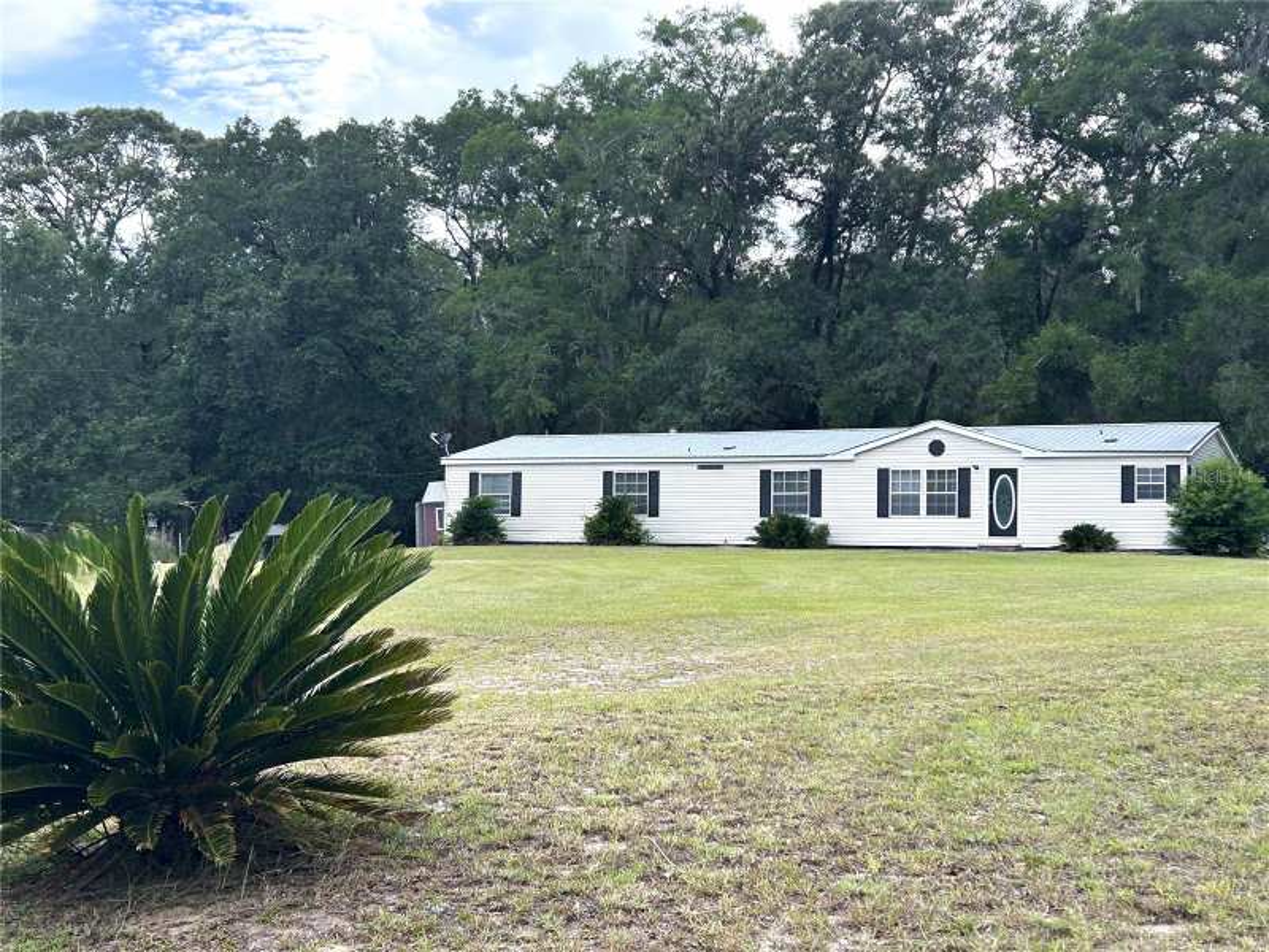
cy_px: 476
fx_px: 1760
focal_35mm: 48
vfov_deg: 30.3
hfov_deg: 39.7
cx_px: 634
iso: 50
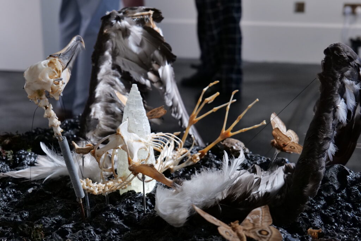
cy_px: 120
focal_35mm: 60
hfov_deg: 33.4
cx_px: 180
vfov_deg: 22.6
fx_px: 602
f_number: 5.6
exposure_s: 1/60
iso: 3200
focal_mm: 60
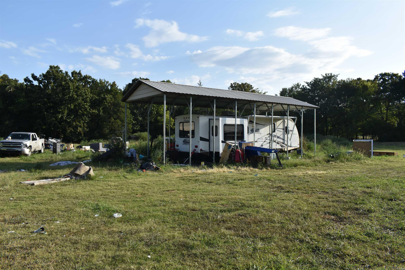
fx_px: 304
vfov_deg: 47.9
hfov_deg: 67.4
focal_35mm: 27
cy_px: 135
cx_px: 202
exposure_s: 1/250
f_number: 8
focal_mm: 18
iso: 125
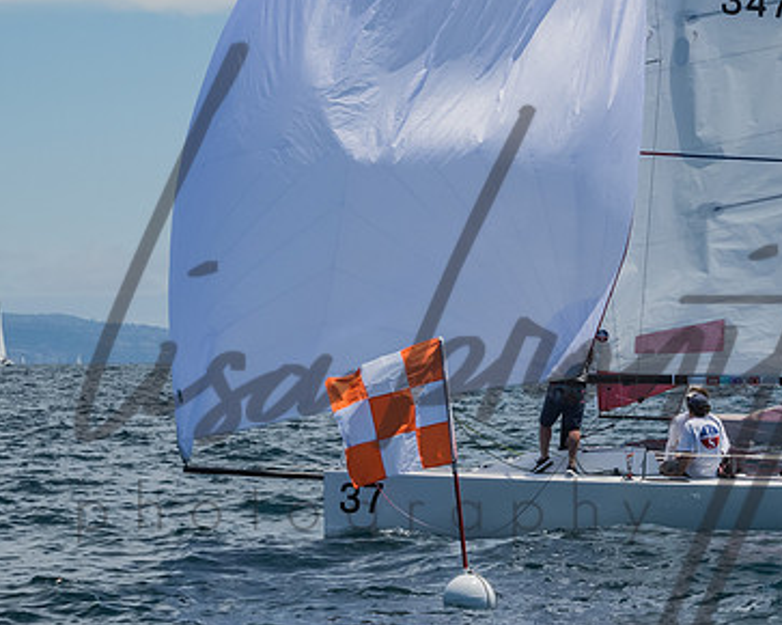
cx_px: 628
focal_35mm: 178
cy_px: 407
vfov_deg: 8.7
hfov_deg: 10.8
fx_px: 4117
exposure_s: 1/1600
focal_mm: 70
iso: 640
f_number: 14
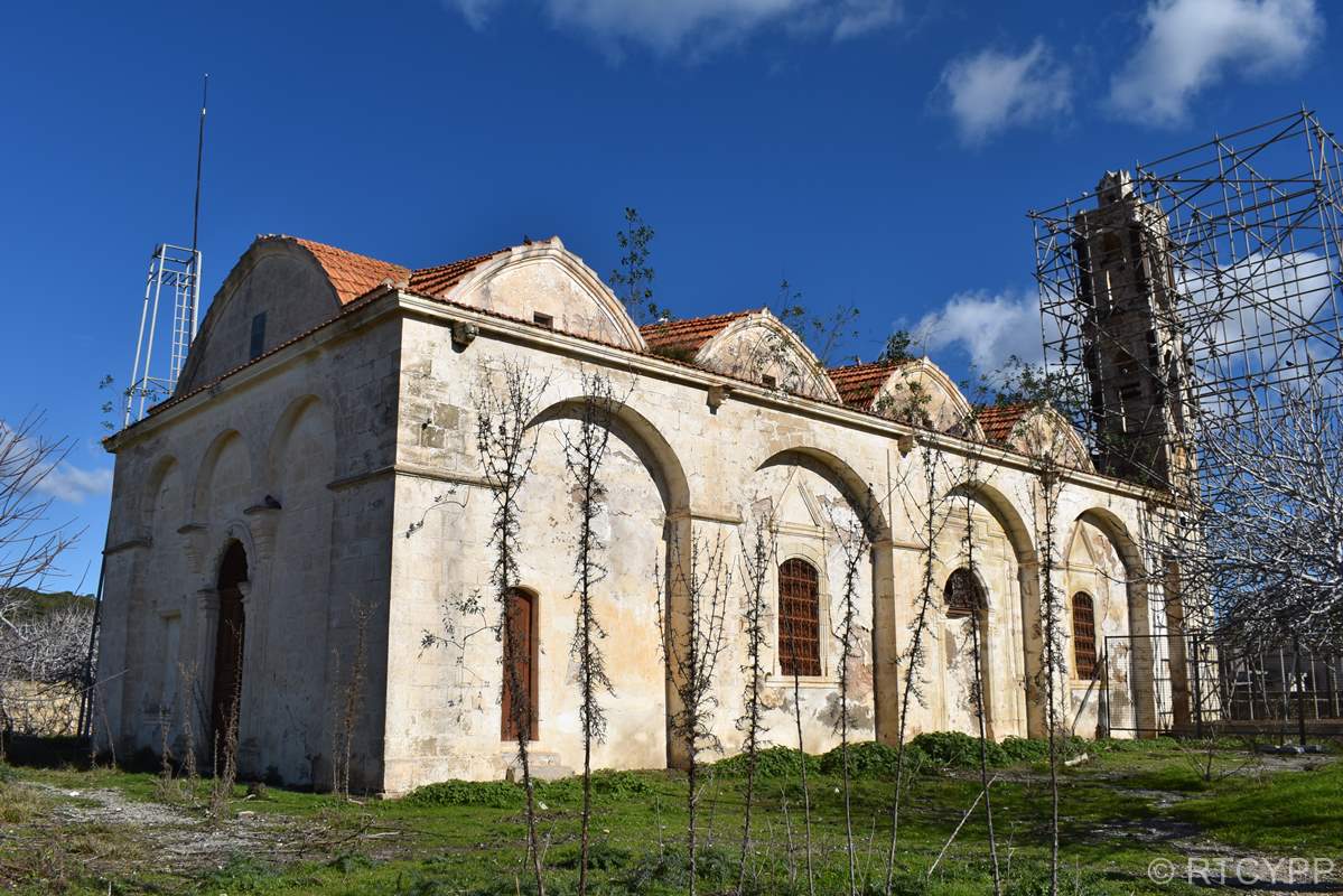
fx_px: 1119
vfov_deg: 43.6
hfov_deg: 61.9
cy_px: 448
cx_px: 672
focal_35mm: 30
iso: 100
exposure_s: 1/400
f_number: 10
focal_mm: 20
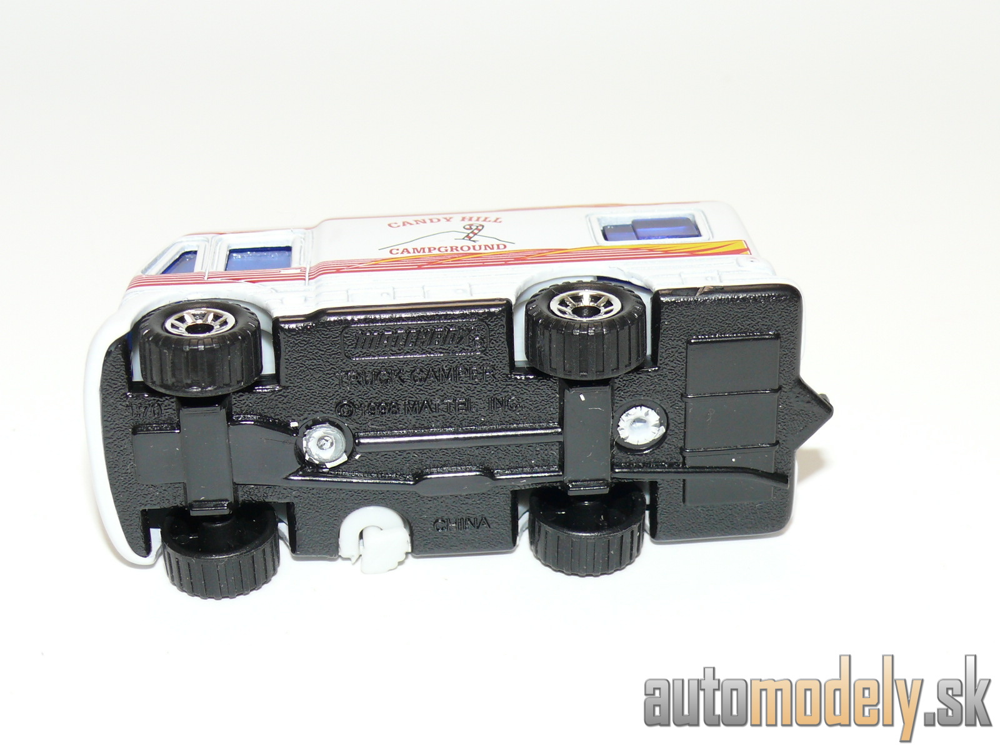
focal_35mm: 74
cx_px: 500
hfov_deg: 26.3
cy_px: 375
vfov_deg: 19.9
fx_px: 2138
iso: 100
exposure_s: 1/30
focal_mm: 11.1
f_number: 4
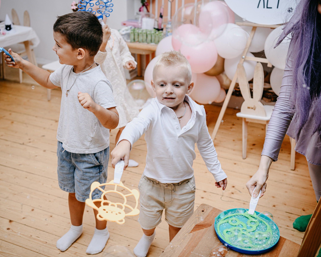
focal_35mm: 48
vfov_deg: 31.5
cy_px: 129
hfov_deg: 38.8
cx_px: 153
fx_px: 456
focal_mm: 42
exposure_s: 1/160
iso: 125
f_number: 3.2
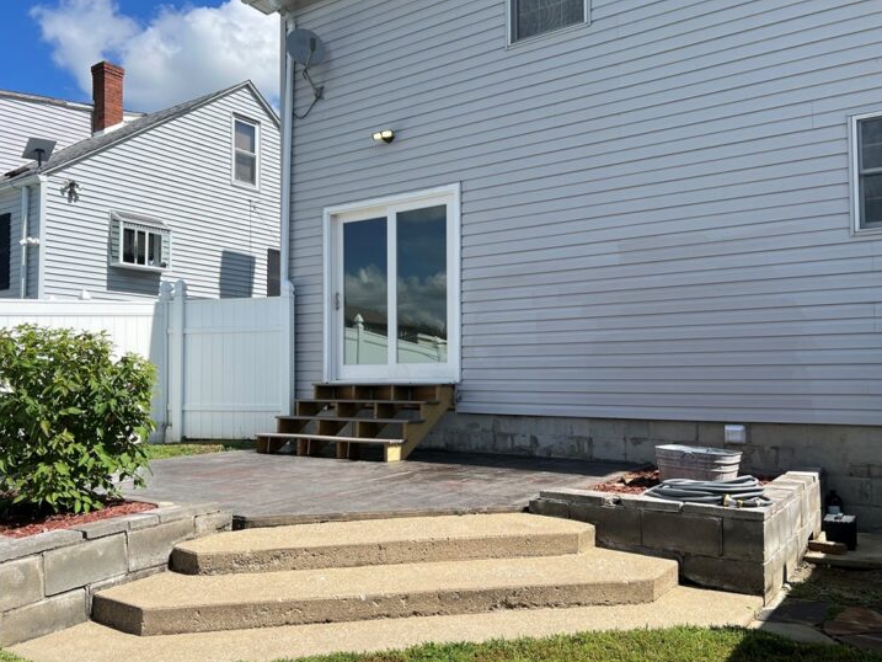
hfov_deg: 61.6
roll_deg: +0.3
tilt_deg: +2.5
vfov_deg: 48.2
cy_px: 340
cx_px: 408
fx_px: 739
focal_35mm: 29
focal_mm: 5.7
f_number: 1.5
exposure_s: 1/3831
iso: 50
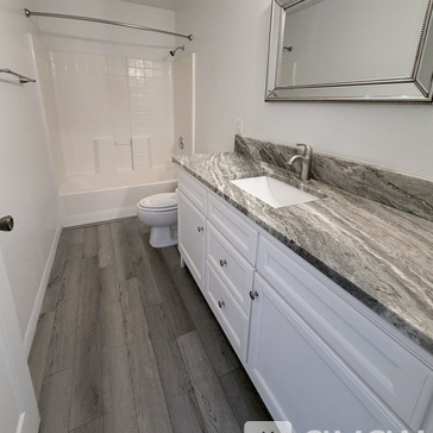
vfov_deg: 82.9
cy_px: 171
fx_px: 241
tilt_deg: -15.4
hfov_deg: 84.0
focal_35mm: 17
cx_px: 214
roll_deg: -0.9
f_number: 2.2
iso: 160
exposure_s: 1/60
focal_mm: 2.22
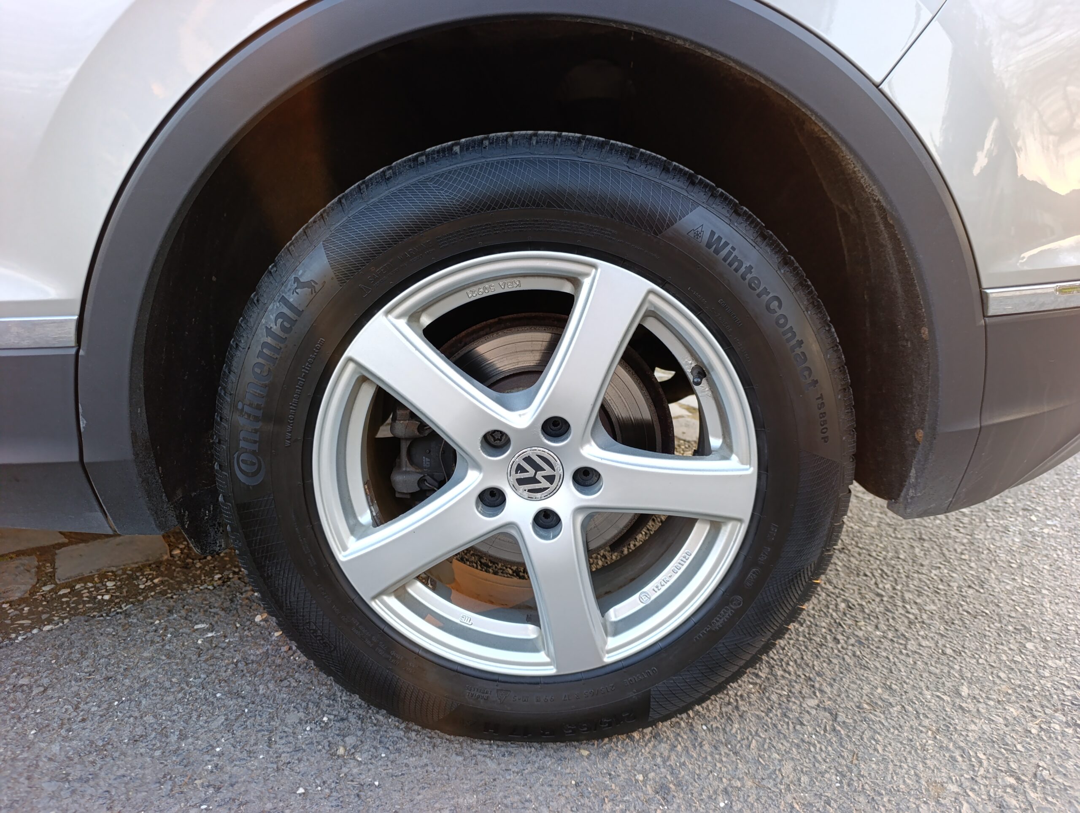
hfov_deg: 73.8
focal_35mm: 23
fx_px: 719
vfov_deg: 59.0
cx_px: 540
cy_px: 406
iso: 400
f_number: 1.6
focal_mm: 6.14
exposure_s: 1/100
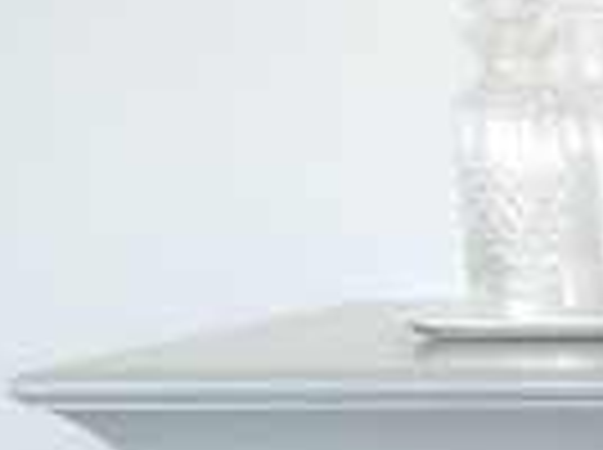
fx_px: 2278
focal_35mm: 131
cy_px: 911
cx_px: 1485
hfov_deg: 11.9
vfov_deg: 10.4
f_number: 3.3
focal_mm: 4.5
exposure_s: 1/30
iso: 400
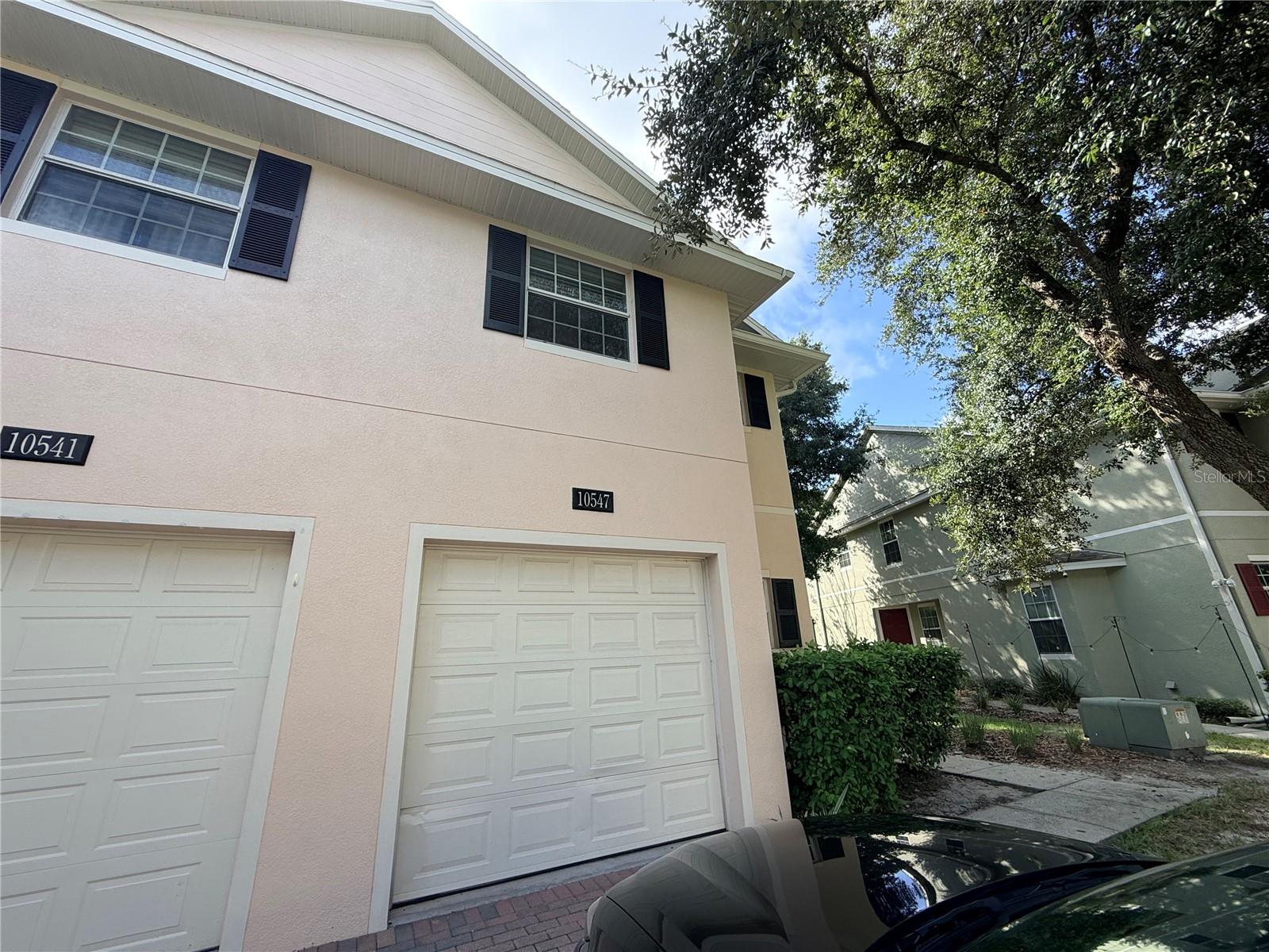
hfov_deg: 102.1
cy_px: 476
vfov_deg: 85.7
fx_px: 513
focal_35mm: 14
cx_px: 634
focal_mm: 2.22
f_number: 2.2
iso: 40
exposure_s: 1/502
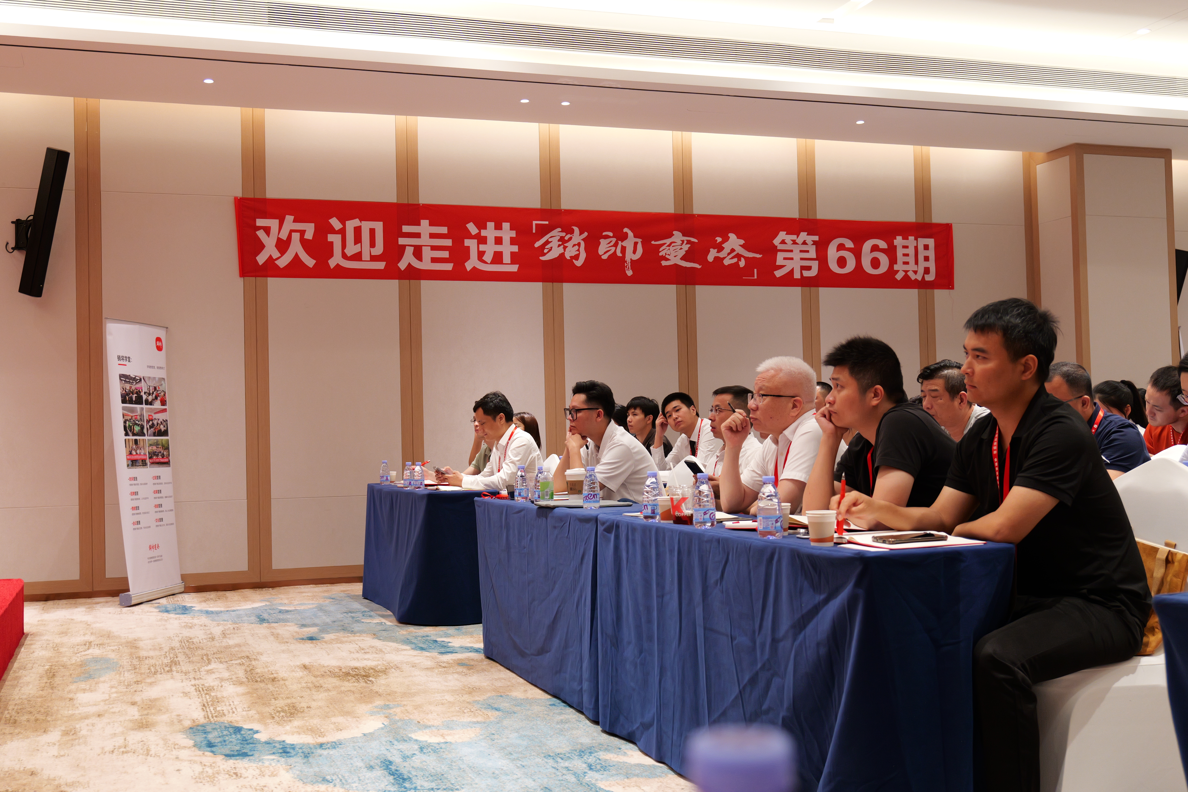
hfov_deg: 48.5
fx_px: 1320
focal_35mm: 40
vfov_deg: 33.4
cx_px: 594
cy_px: 396
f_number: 5.6
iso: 2000
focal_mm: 40
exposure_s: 1/60
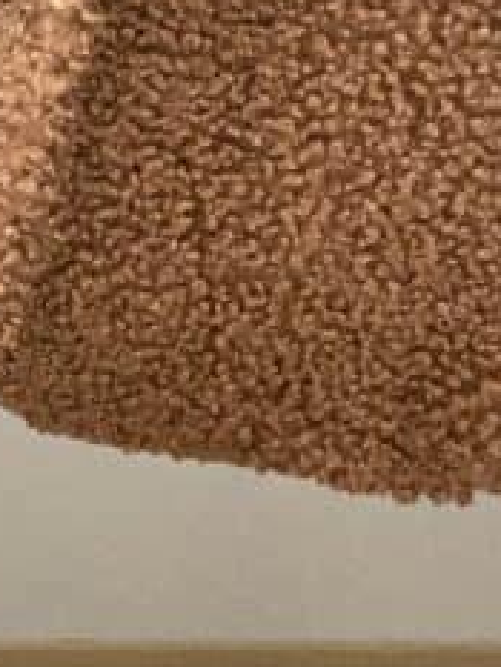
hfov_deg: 14.1
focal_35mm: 103
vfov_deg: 18.6
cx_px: -9
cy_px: 9
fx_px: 1986
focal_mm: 2.71
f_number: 2.2
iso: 800
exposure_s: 1/29
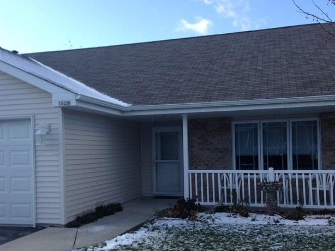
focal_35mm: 43
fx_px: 416
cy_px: 150
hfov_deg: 43.8
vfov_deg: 33.5
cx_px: 153
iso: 50
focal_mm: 4.12
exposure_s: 1/847
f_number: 2.4
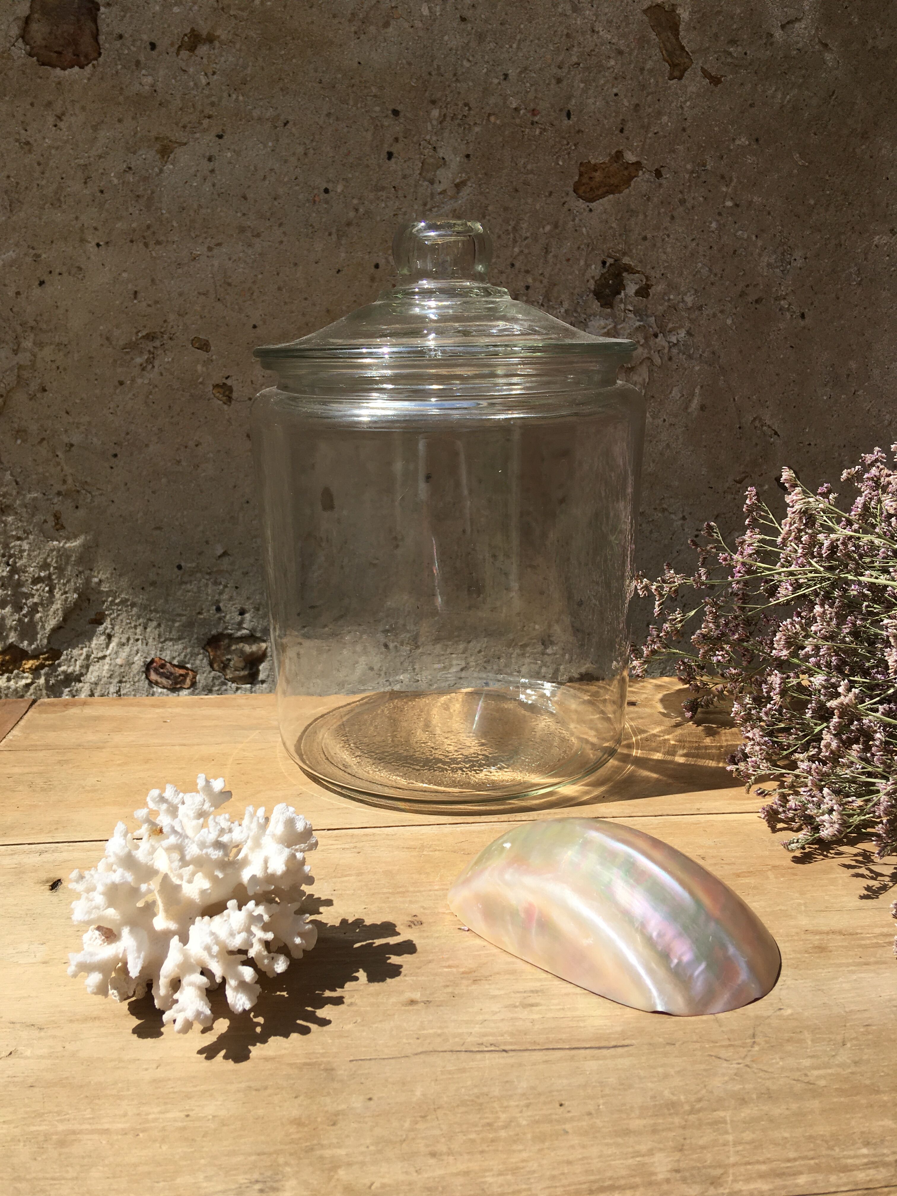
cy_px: 598
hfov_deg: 48.2
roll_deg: +1.1
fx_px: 1002
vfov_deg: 61.7
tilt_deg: -15.2
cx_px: 448
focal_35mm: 29
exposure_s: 1/2331
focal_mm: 4.15
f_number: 2.2
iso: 25
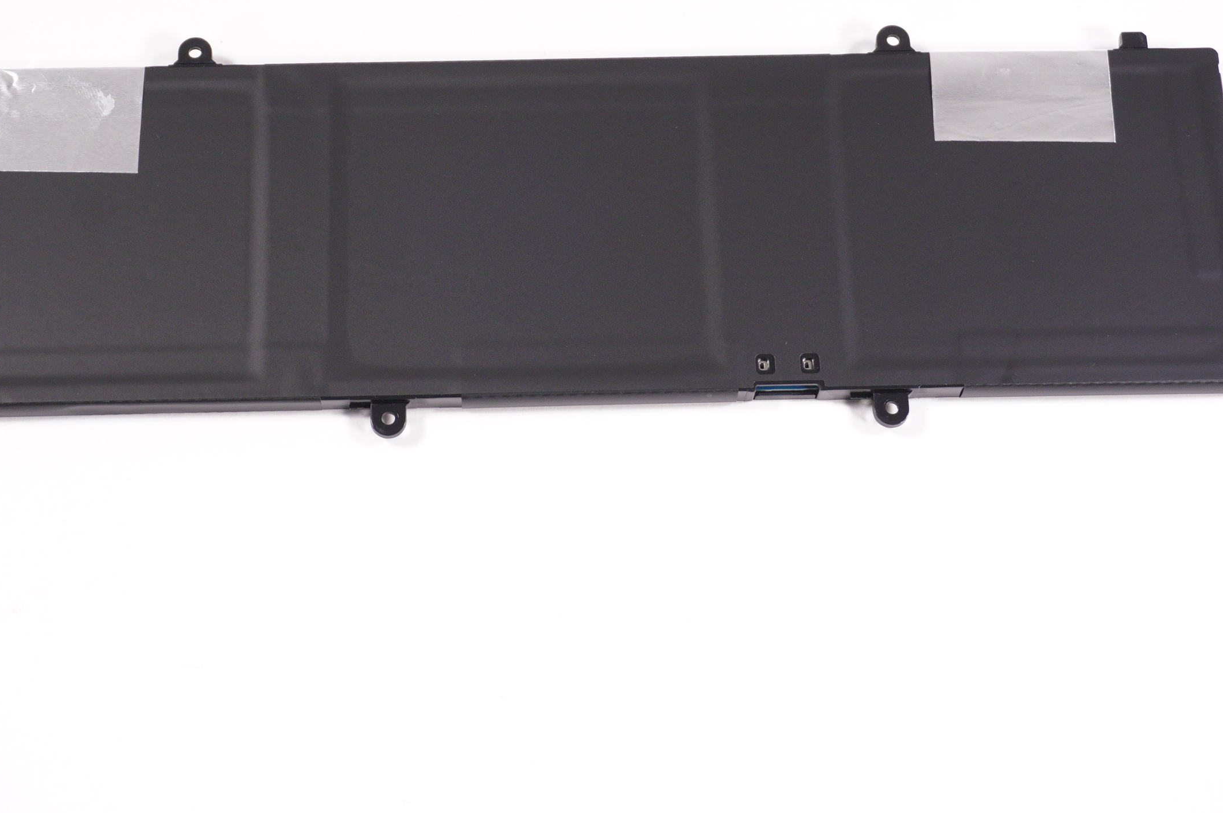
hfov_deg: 28.1
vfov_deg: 18.8
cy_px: 246
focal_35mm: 72
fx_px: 2444
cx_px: 517
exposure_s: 1/250
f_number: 5.6
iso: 1000
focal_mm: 34
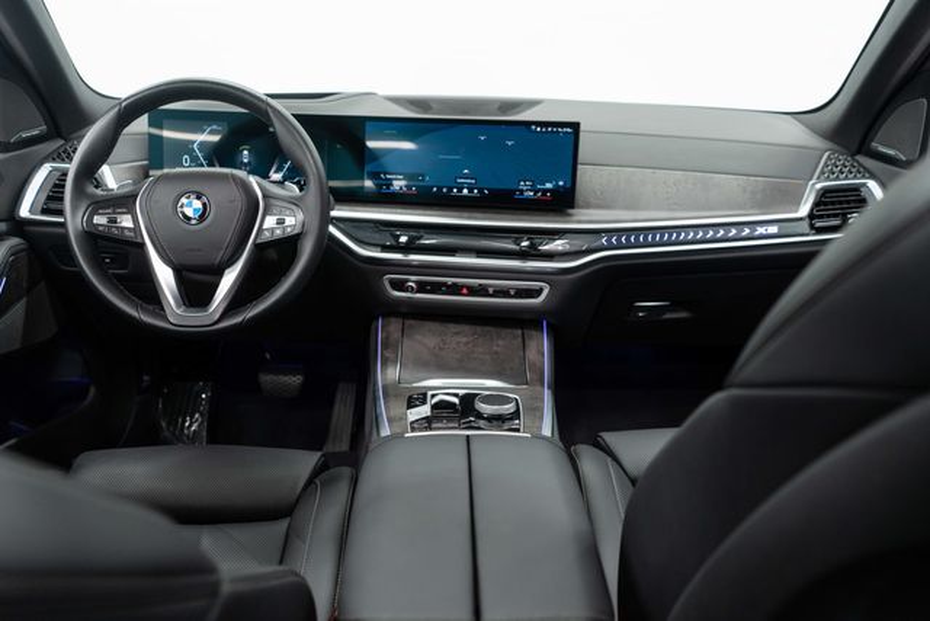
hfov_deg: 65.5
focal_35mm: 28
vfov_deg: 46.4
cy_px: 310
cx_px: 465
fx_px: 723
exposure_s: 1/40
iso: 640
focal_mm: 28
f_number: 3.2
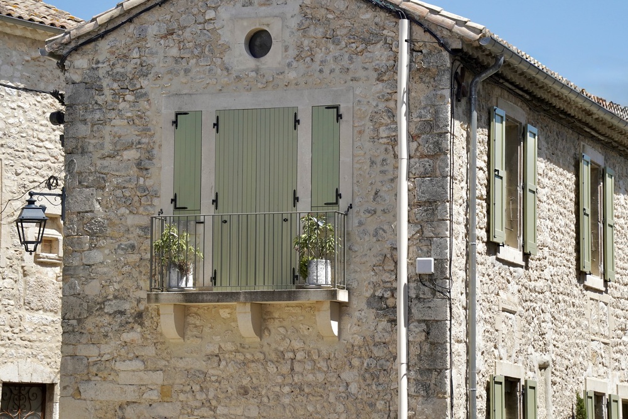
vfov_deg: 12.3
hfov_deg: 18.4
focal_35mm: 111
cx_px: 314
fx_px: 1936
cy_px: 210
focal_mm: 111
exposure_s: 1/2000
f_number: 9
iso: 1250
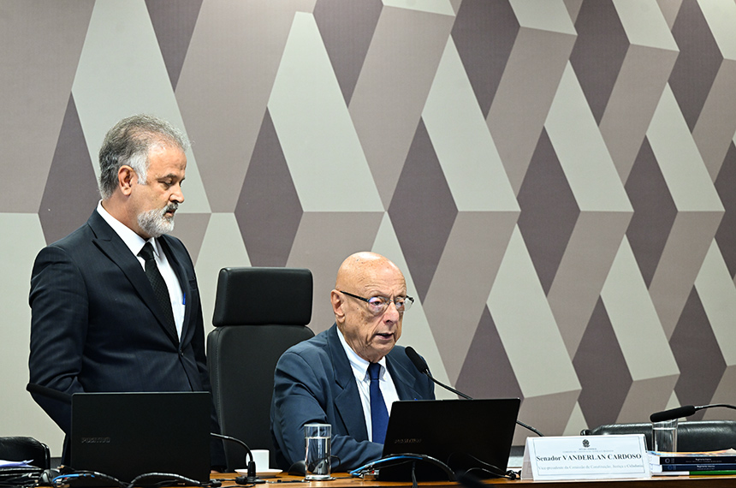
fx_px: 4081
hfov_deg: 10.3
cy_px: 244
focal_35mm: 200
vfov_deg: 6.8
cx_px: 368
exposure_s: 1/100
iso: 4000
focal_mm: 200
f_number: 5.6
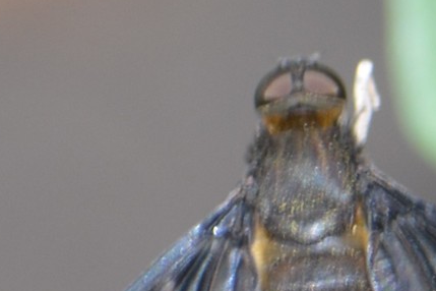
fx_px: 12183
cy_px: 240
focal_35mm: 1006
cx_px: 342
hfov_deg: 2.1
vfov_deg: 1.4
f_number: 8
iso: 320
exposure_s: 1/125
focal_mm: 300
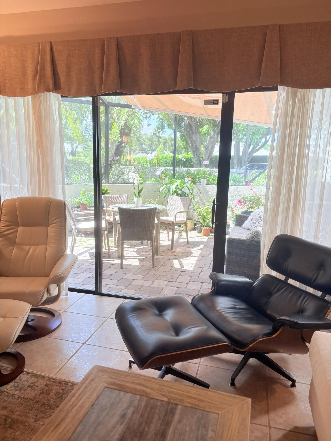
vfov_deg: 67.3
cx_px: 166
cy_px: 220
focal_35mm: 26
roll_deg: -2.5
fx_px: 331
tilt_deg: -10.9
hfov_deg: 53.1
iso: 40
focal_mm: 5.96
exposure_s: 1/236
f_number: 1.6
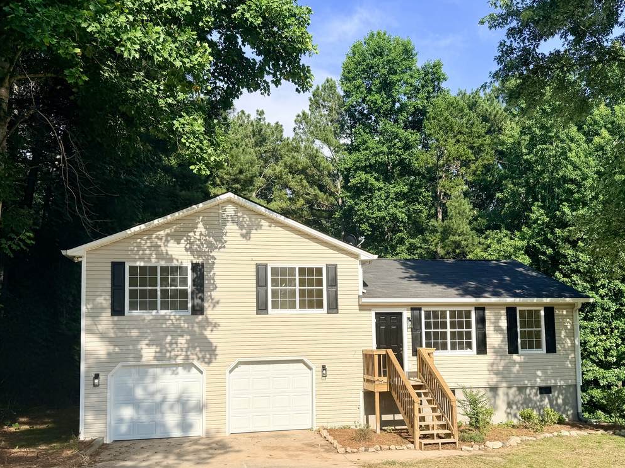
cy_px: 298
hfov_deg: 58.3
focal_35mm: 31
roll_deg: +1.4
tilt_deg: +2.1
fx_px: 560
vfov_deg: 45.0
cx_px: 332
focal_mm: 6.76
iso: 80
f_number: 1.78
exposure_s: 1/5319
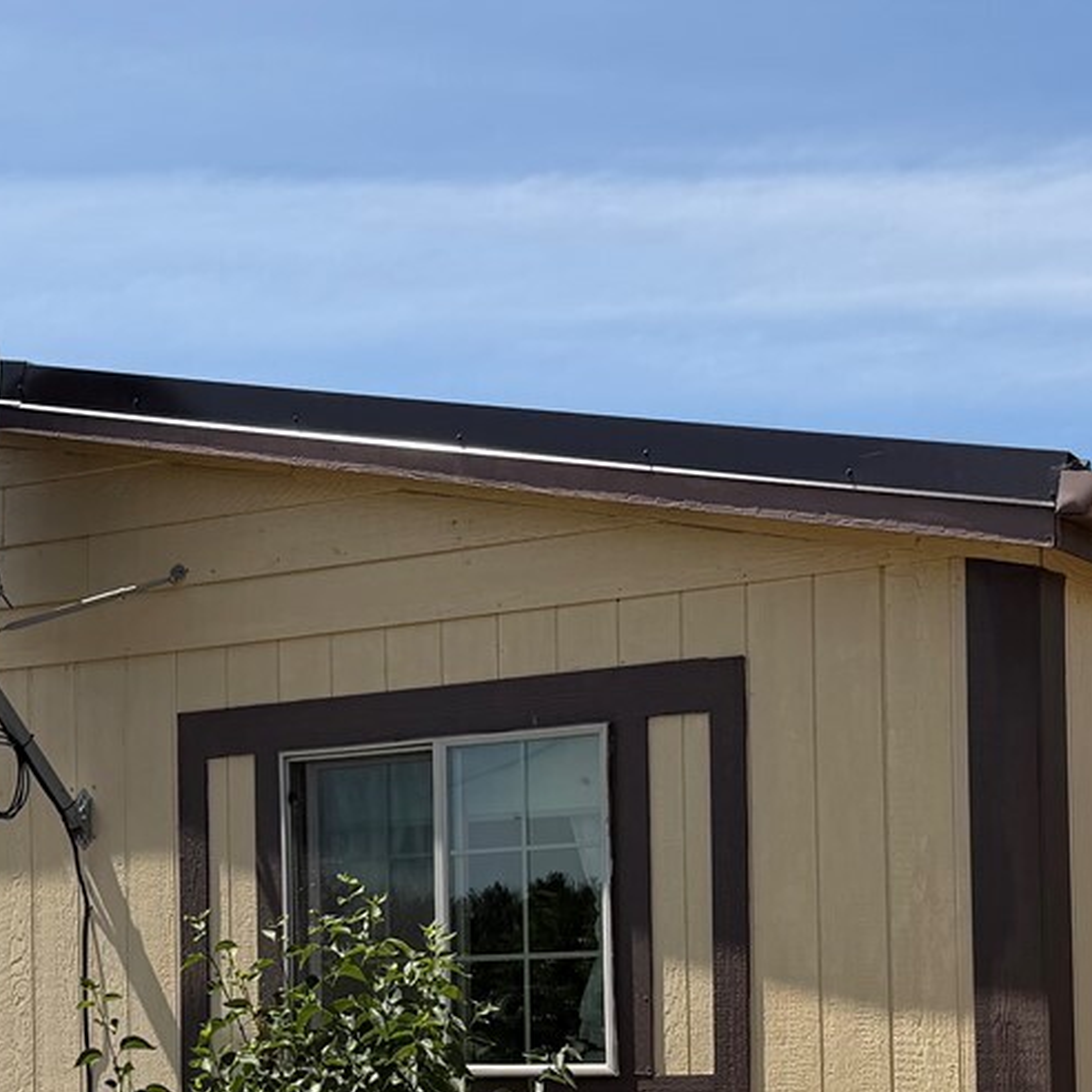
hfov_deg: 25.0
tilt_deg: +1.9
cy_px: 923
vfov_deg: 24.5
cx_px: 539
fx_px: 2463
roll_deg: +0.9
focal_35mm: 69
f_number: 1.78
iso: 80
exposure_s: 1/5319
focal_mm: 6.76
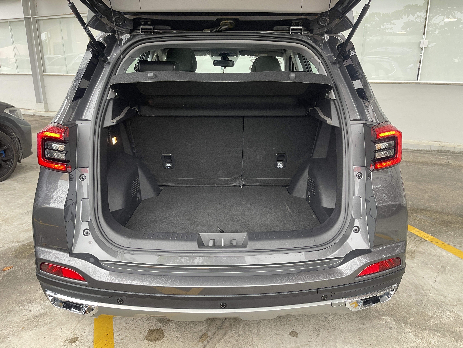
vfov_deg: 54.9
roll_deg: -0.7
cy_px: 174
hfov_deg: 69.4
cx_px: 232
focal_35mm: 25
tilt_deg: -17.3
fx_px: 334
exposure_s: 1/73
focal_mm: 5.1
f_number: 1.6
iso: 125
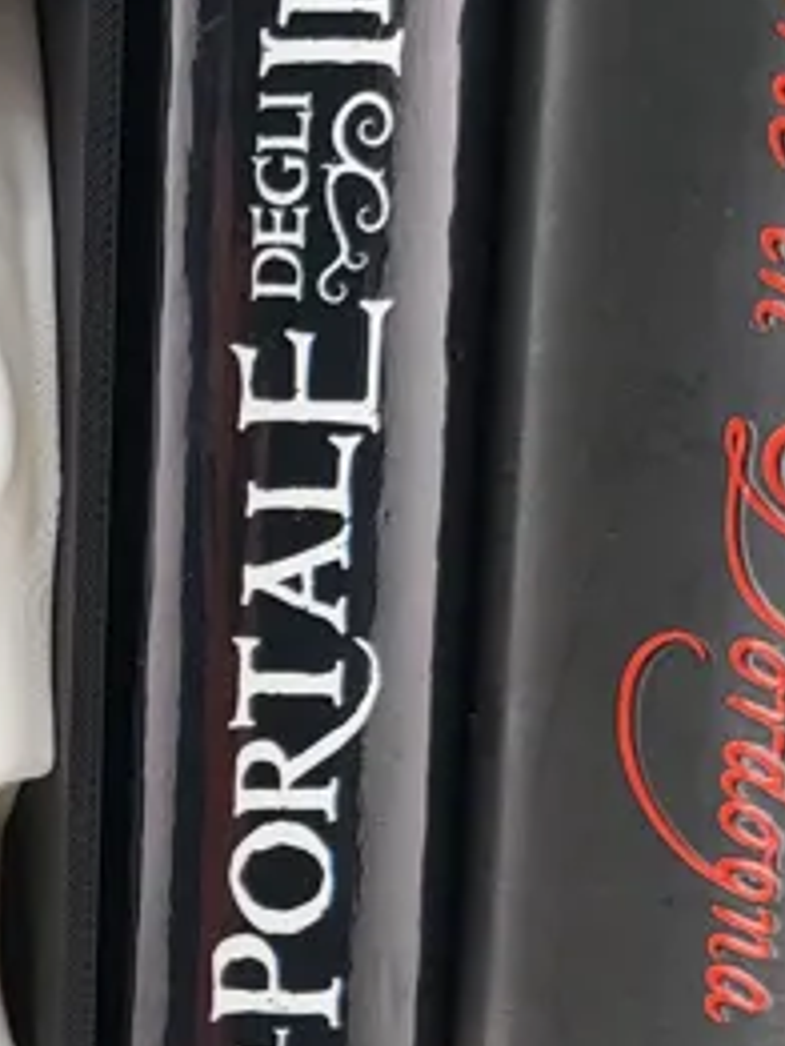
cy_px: 990
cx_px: -356
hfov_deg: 15.0
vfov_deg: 20.7
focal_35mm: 92
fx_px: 2779
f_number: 1.8
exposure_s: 1/280
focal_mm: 5
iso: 40
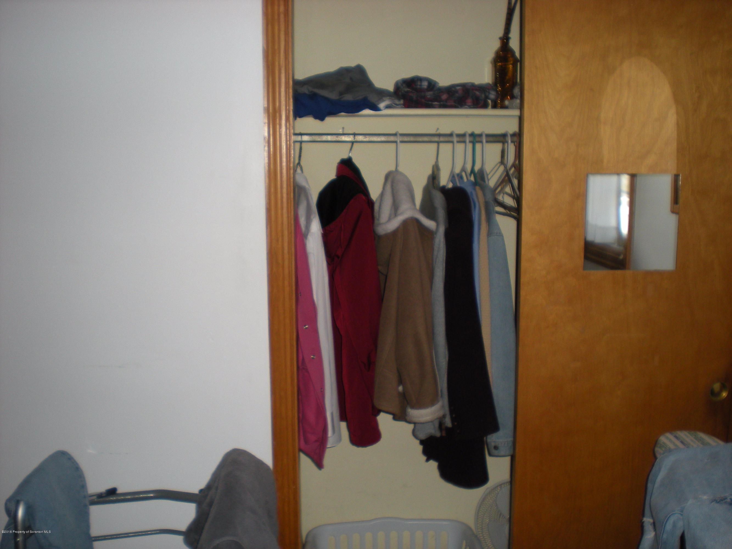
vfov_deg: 37.7
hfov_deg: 49.0
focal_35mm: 38
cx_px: 366
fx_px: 804
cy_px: 274
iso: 92
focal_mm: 6.3
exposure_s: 1/60
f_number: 3.1
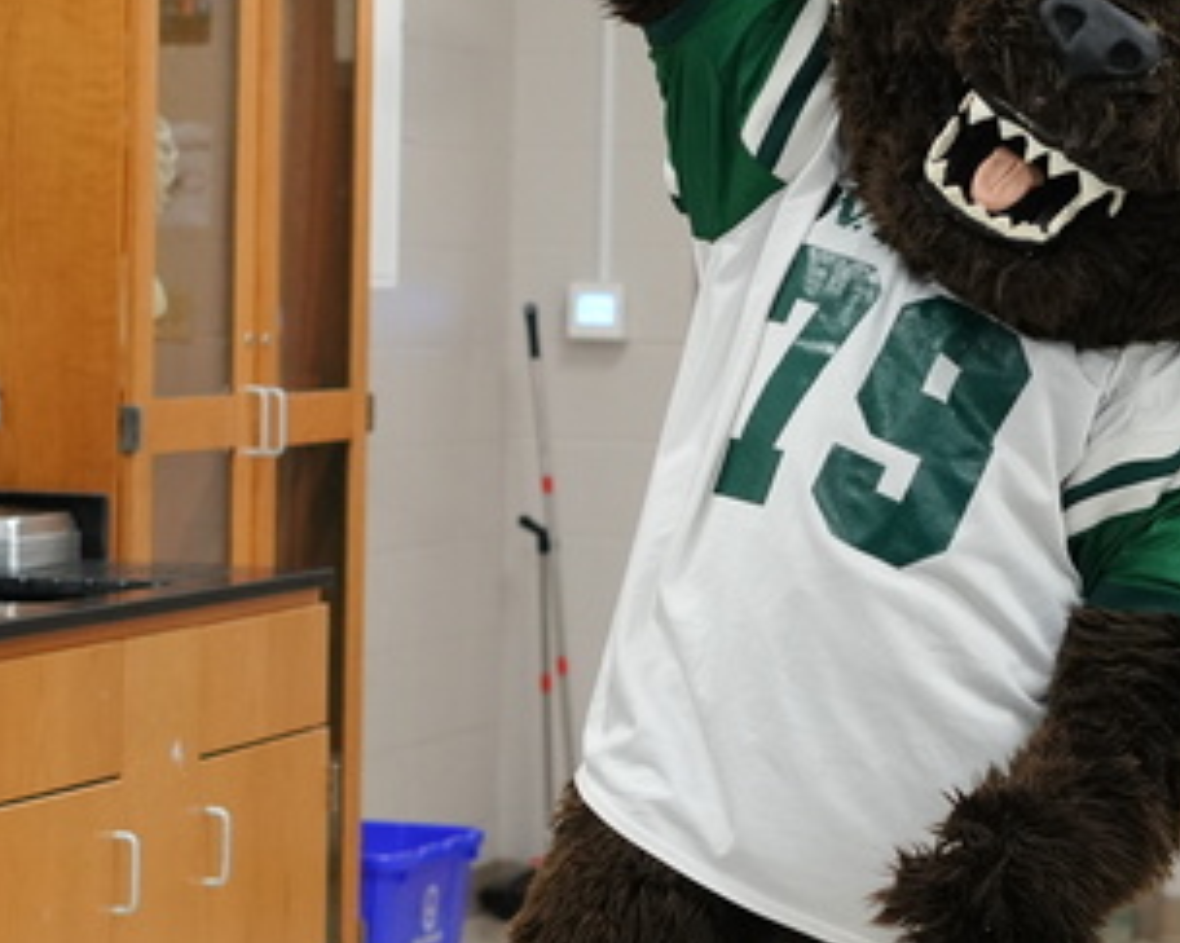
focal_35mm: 158
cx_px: 241
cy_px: 522
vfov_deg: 9.8
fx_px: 5516
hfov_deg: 12.2
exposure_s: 1/320
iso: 2000
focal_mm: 50
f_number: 2.8
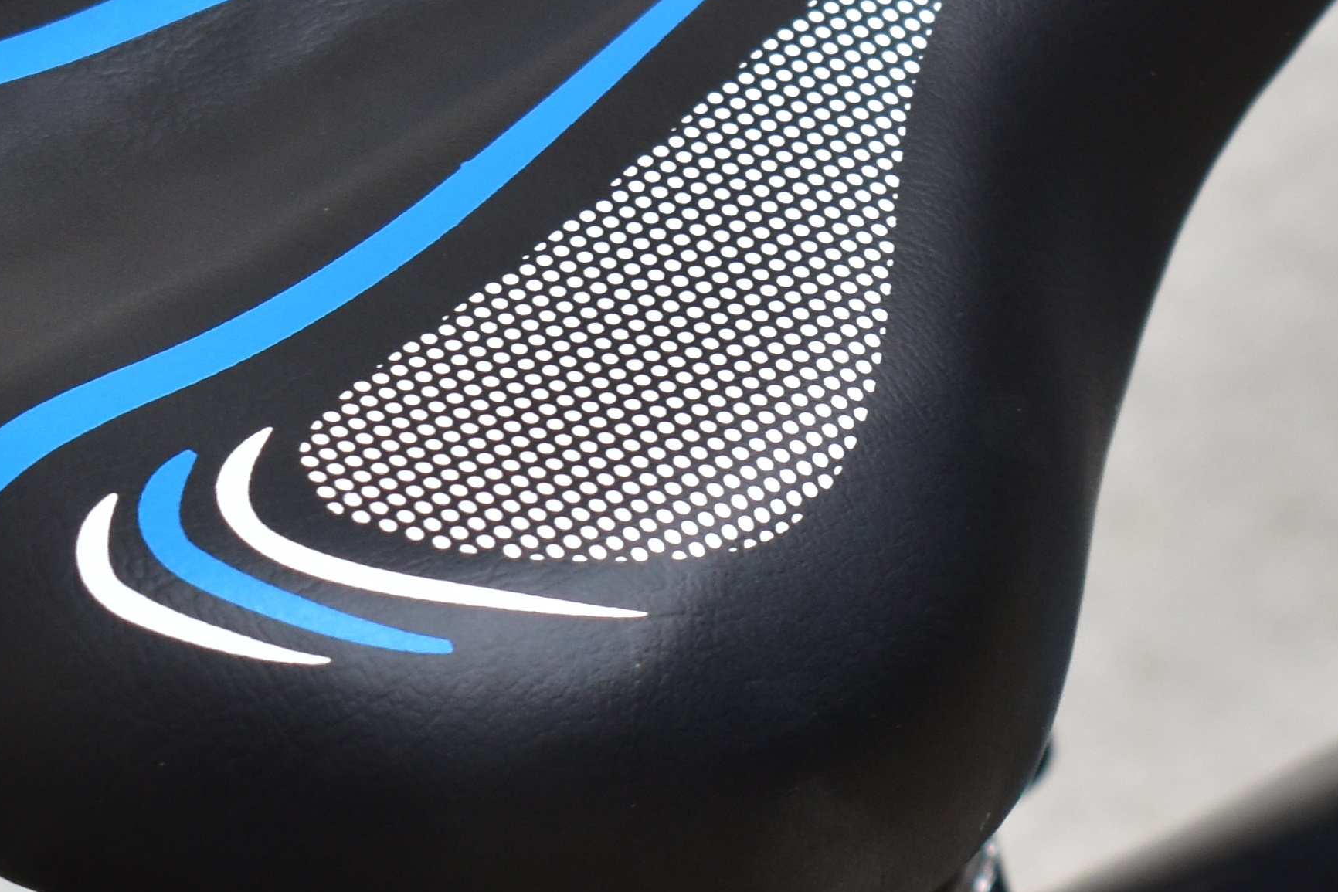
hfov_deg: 7.2
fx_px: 10620
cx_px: 688
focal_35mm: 286
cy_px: 19
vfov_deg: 4.8
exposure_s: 1/100
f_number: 5.6
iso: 400
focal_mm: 55
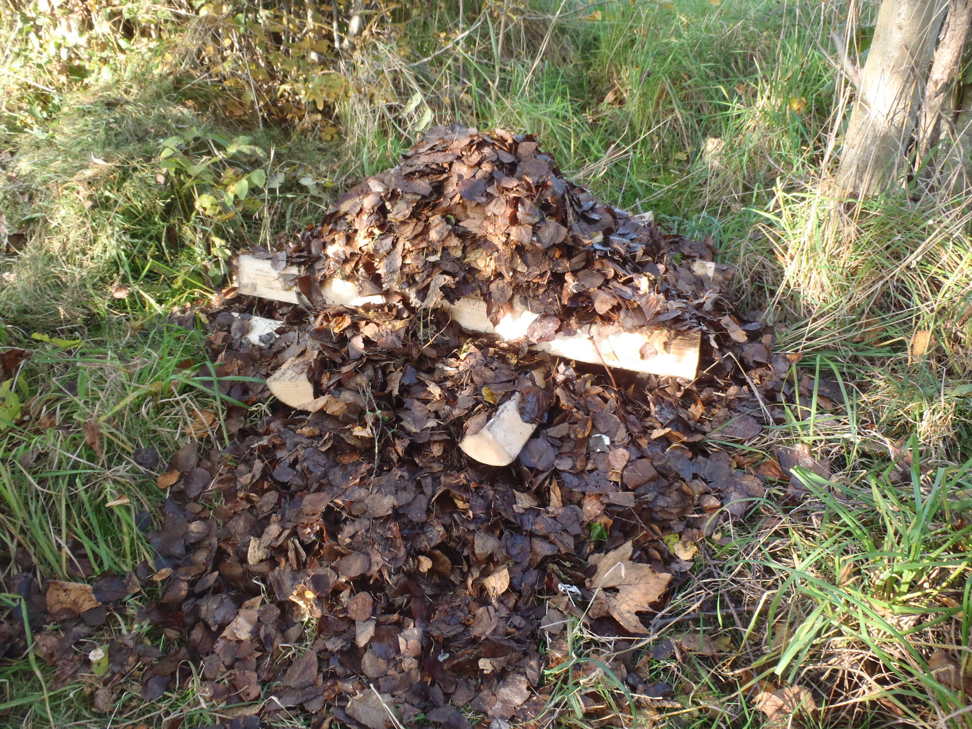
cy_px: 364
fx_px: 786
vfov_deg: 49.7
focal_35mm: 28
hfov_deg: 63.4
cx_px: 486
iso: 125
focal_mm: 5
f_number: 3.9
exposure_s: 1/30
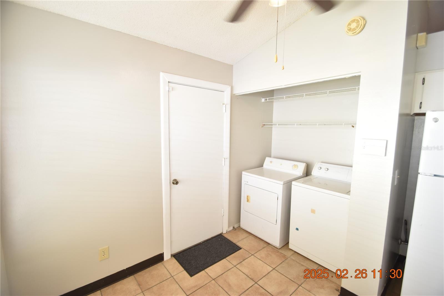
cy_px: 148
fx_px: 185
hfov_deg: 100.4
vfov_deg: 77.3
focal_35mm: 15
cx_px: 222
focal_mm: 10
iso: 500
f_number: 4
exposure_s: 1/60
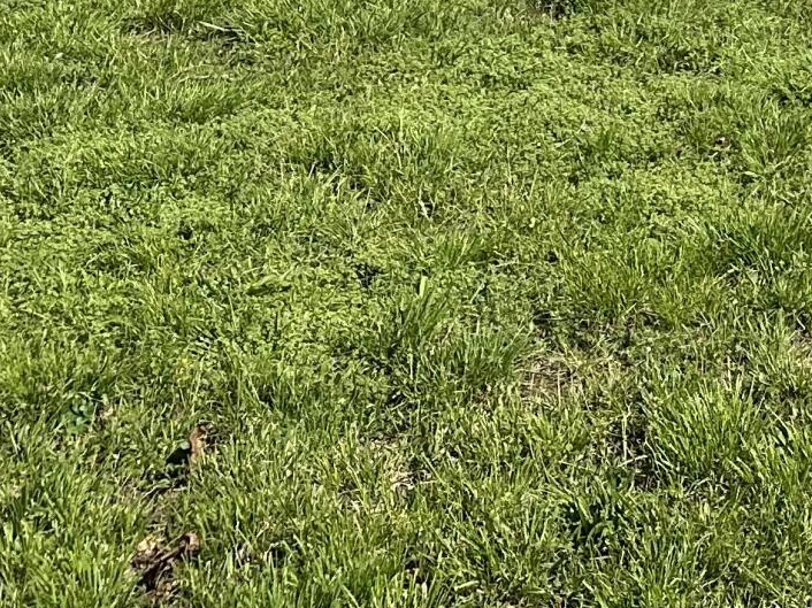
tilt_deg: -4.9
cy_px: -659
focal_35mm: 102
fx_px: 2392
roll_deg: -2.2
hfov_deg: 17.7
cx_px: 1129
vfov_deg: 12.5
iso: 80
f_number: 1.78
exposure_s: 1/5848
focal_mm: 6.86
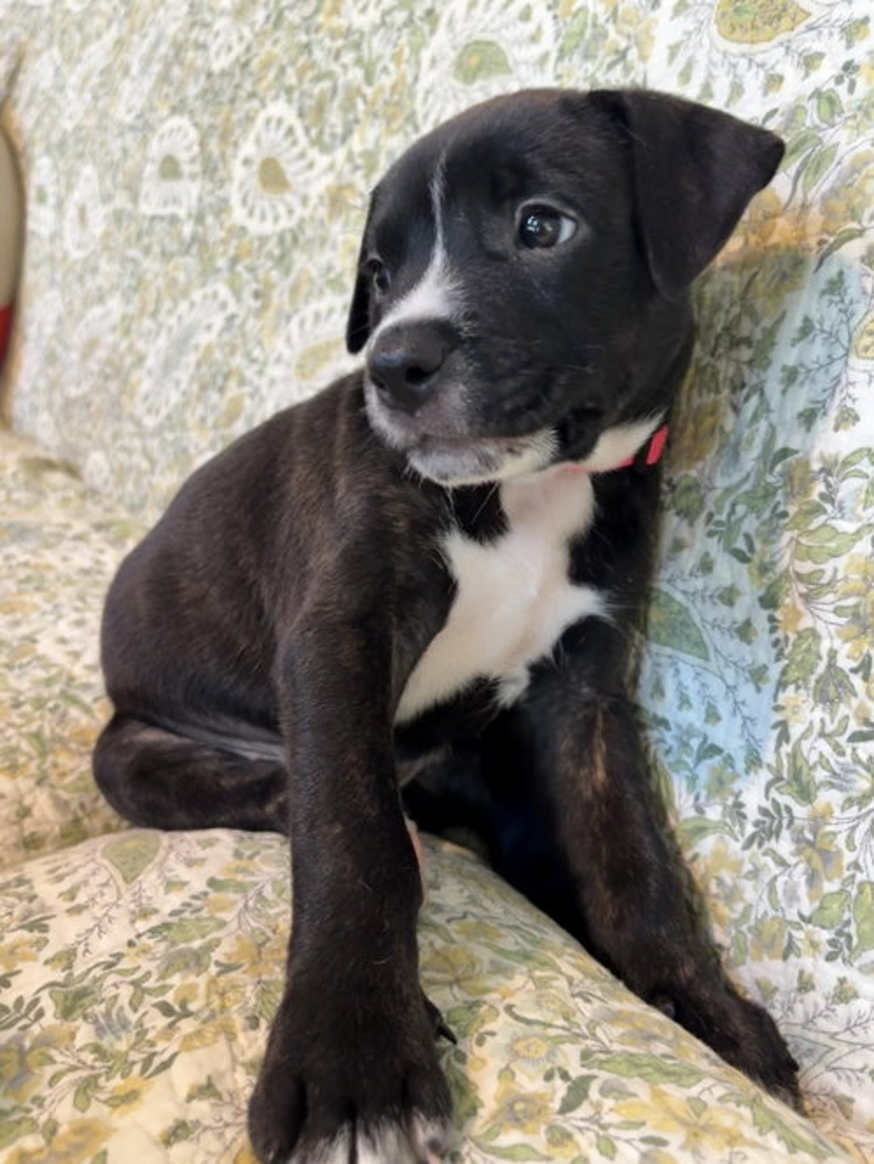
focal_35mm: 26
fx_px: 875
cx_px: 437
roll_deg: +7.1
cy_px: 582
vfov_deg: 67.3
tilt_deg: -28.0
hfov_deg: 53.1
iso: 320
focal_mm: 5.96
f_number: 1.6
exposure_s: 1/60
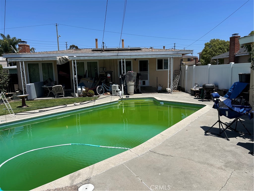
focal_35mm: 26
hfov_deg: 67.3
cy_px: 96
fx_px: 191
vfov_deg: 53.1
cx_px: 127
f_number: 1.5
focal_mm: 5.7
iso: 50
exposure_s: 1/5882
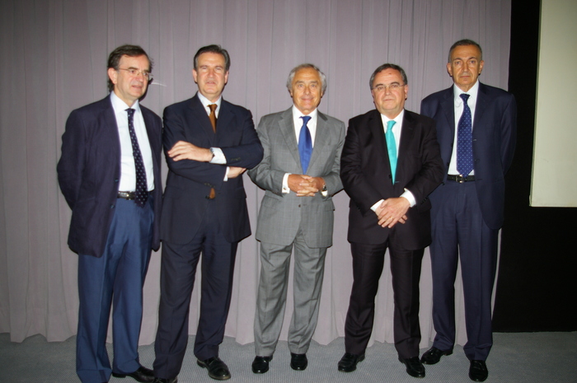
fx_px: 480
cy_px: 192
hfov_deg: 62.0
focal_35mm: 30
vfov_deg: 43.5
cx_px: 288
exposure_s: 1/30
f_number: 4
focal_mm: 20
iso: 200
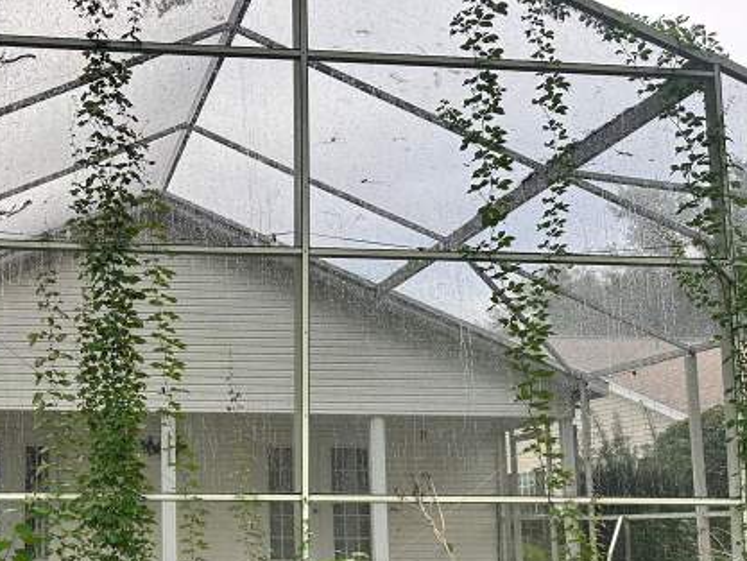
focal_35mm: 46
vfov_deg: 31.2
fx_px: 993
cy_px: 393
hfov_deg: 38.7
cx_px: 90
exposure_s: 1/496
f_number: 1.78
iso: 80
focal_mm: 6.86
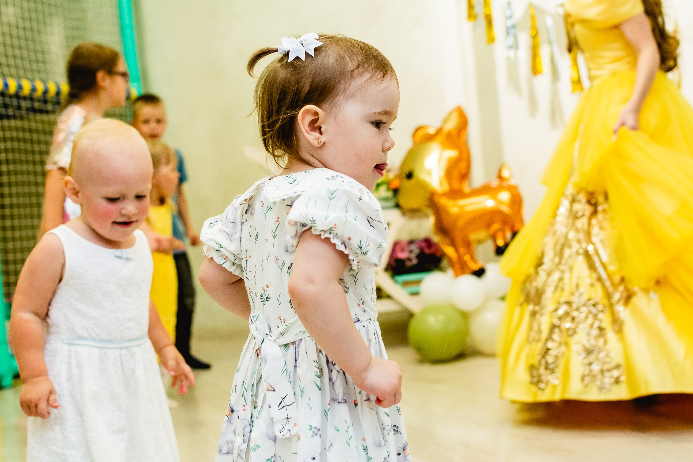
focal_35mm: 52
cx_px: 346
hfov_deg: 37.9
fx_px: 1010
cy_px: 231
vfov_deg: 25.7
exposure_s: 1/160
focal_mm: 35
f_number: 3.5
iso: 500
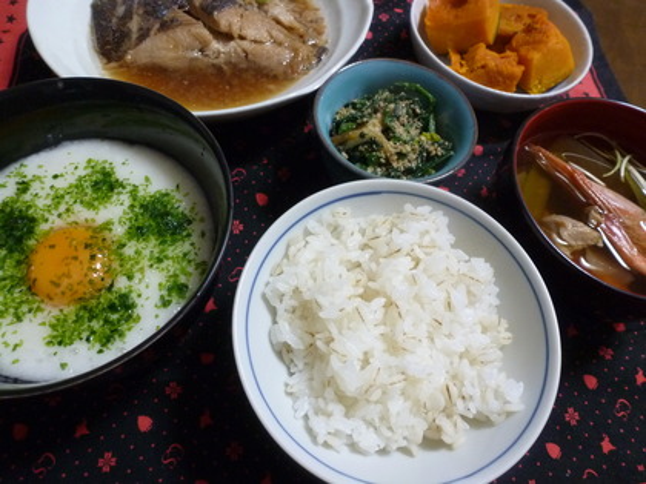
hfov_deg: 71.6
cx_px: 323
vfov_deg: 56.8
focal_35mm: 24
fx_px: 448
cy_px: 242
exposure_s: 1/20
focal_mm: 4.3
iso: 400
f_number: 3.3
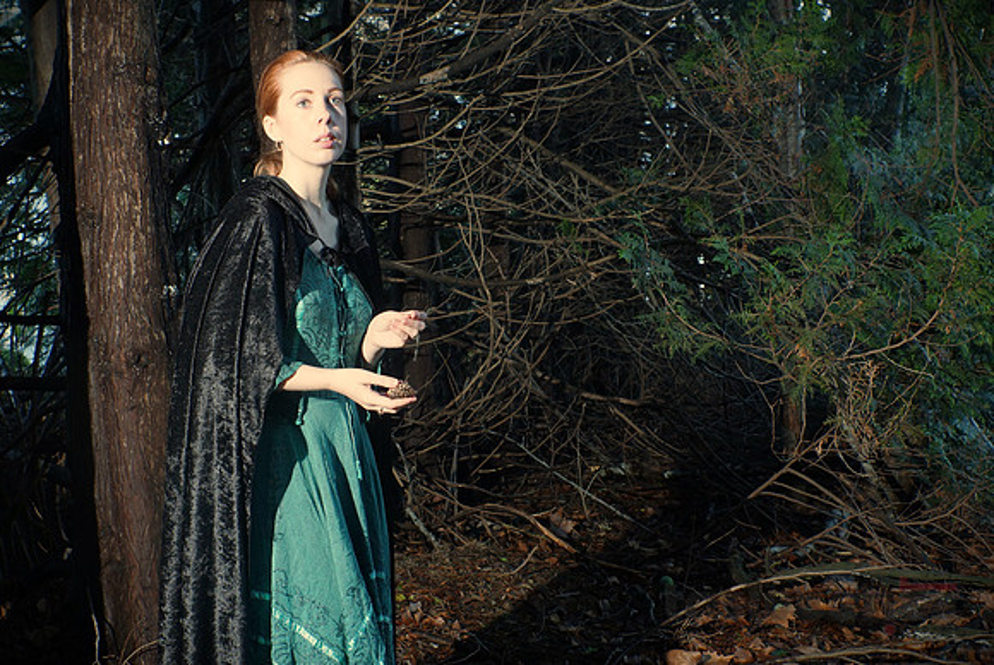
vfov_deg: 37.0
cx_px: 497
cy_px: 332
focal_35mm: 36
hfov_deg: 53.1
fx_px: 995
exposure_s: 1/100
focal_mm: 24
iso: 400
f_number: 5
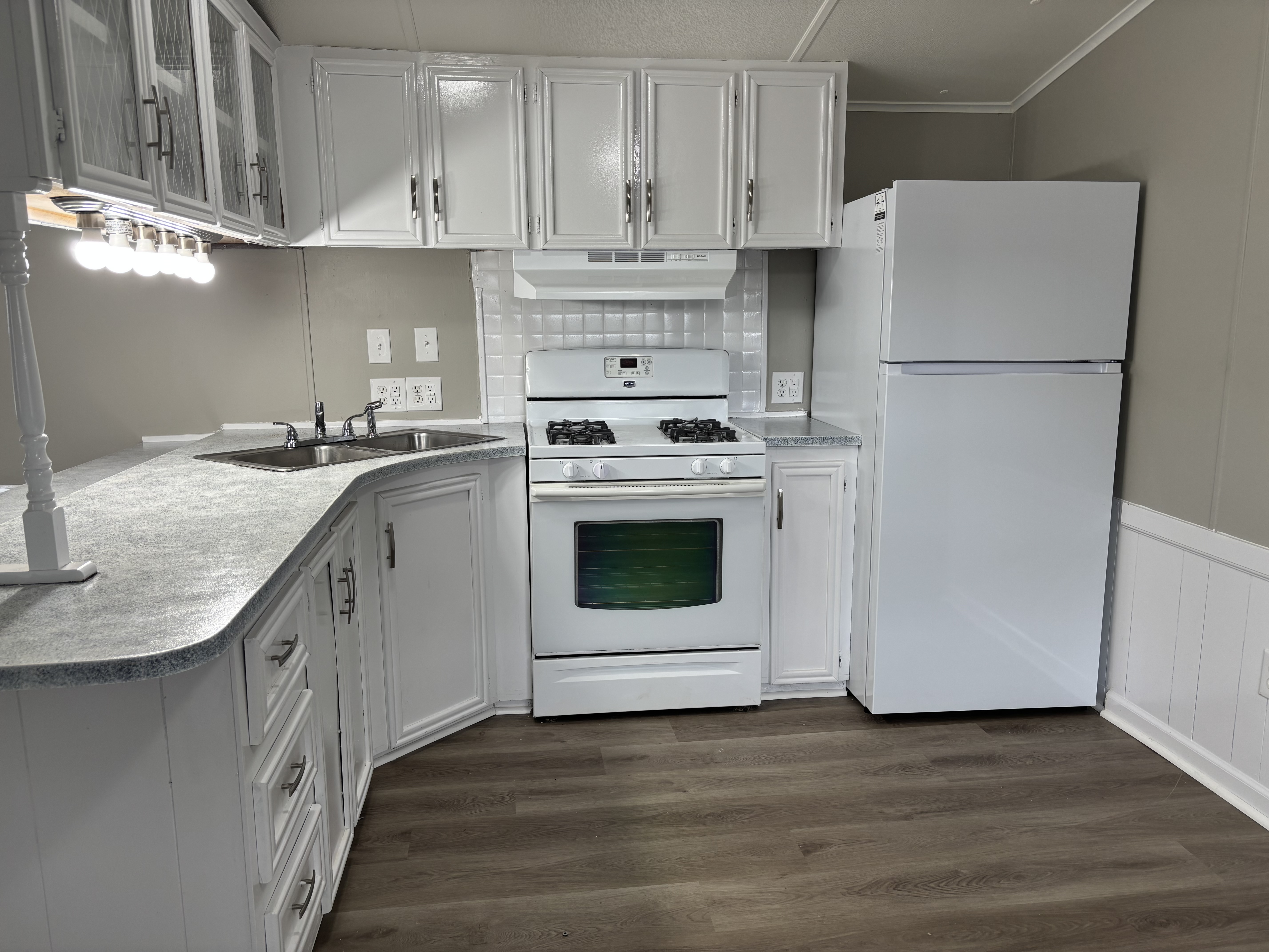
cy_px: 476
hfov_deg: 67.3
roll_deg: +0.0
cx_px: 634
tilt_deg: -10.6
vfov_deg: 53.1
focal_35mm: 26
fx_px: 953
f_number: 1.6
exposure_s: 1/120
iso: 64
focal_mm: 5.96
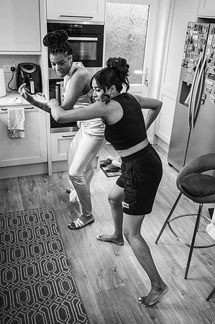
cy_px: 162
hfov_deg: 37.8
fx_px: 314
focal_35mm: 35
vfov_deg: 54.5
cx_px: 108
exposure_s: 1/200
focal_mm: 35
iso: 720
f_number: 2.2
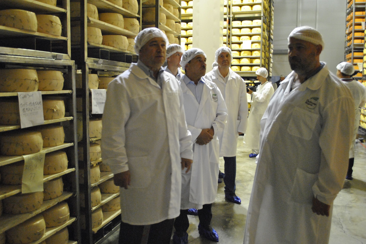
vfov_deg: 38.9
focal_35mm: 34
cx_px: 183
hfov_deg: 55.8
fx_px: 346
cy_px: 122
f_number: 3.8
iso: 1600
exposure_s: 1/25
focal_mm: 22
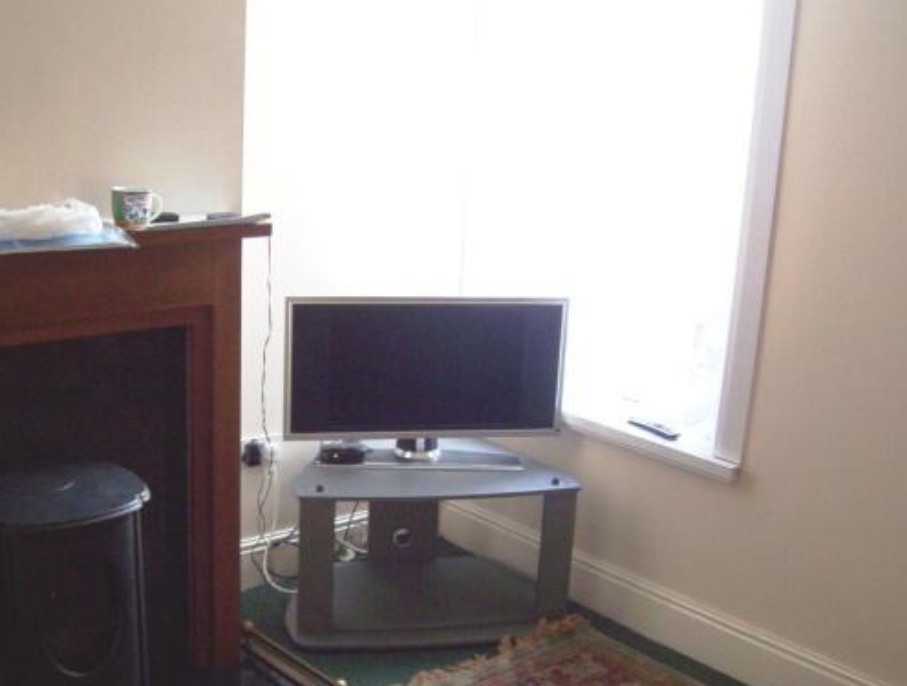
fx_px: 1104
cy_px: 392
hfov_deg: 44.6
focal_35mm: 42
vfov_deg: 34.5
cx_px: 389
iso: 140
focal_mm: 5.54
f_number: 2.76
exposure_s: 1/30
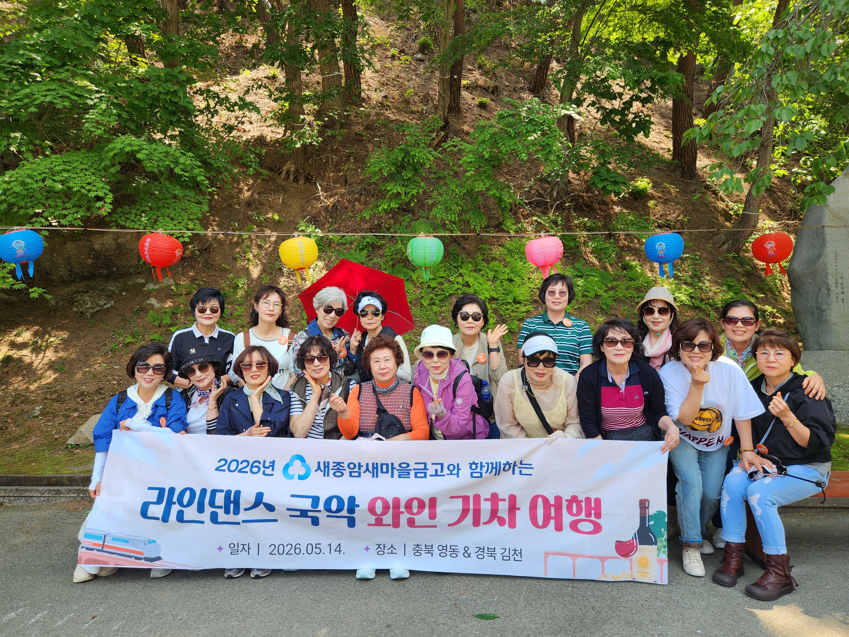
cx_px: 424
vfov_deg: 58.9
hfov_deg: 73.9
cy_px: 318
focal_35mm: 23
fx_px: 564
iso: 20
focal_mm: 5.4
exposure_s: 1/241
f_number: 1.8
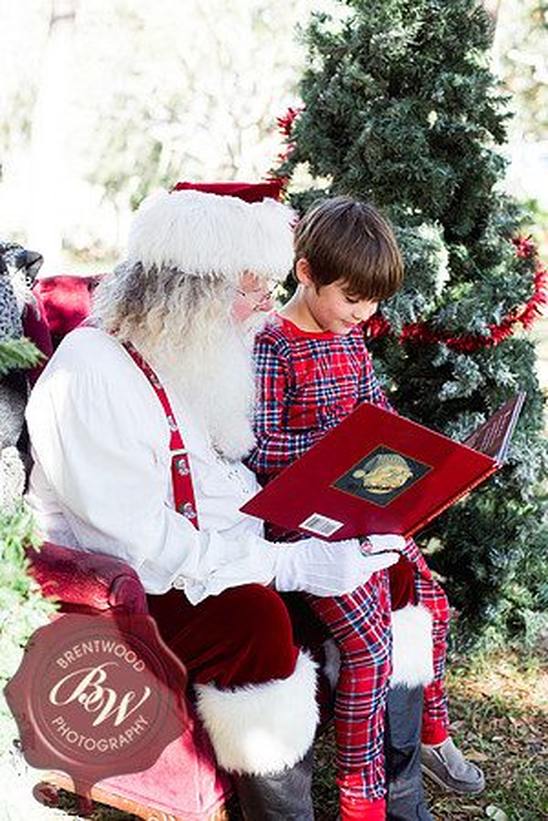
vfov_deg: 39.6
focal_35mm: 50
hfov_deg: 27.0
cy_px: 410
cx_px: 274
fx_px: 1142
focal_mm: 50
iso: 125
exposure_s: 1/160
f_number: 4
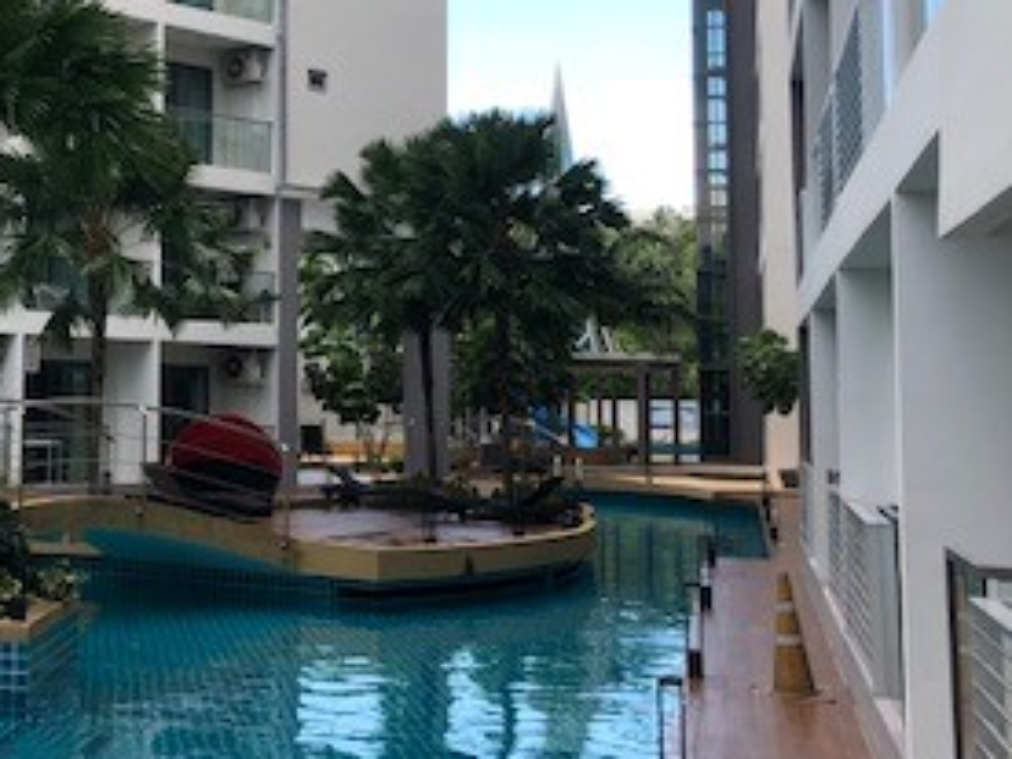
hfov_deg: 28.2
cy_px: 198
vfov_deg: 22.4
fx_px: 1900
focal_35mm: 65
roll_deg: -1.2
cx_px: 29
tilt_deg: +6.9
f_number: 1.8
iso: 20
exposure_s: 1/375
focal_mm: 4
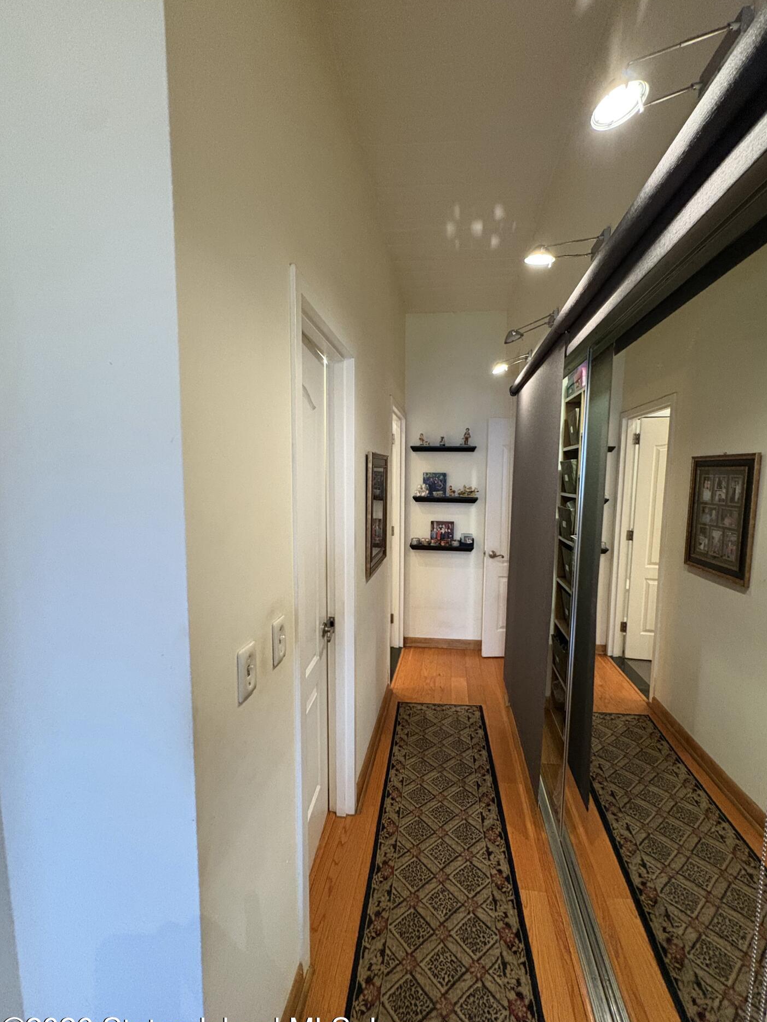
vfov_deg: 98.1
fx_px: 443
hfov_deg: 81.6
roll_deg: -0.7
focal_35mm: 15
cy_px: 532
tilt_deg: -6.0
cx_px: 410
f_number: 2.2
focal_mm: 2.22
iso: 640
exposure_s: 1/60
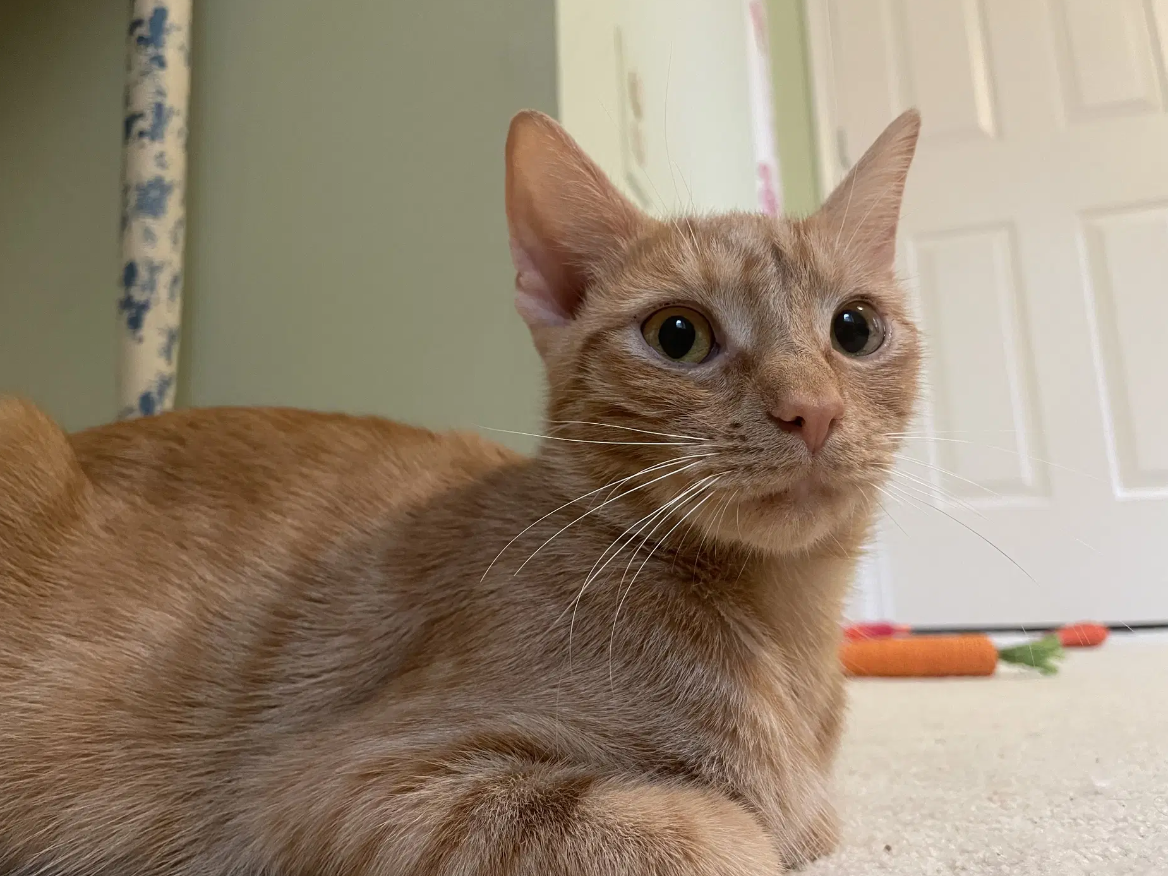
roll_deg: +1.5
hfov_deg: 65.3
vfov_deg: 51.4
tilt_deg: +12.6
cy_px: 425
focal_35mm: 27
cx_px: 565
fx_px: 911
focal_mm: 4.2
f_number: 1.6
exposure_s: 1/40
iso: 400
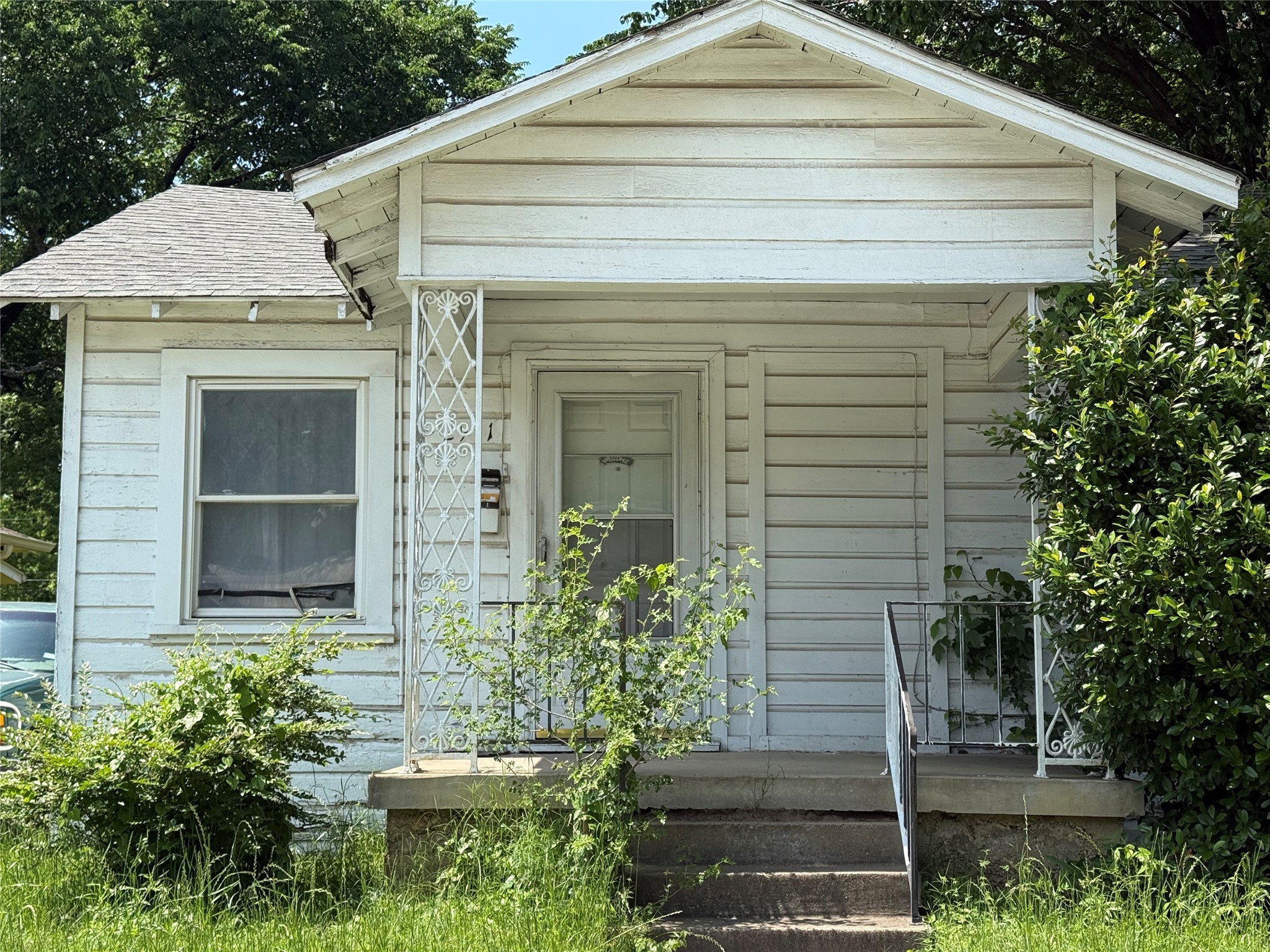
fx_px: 1761
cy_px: 476
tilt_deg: +6.8
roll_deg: +0.1
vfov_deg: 30.3
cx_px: 635
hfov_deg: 39.7
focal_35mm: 48
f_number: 1.78
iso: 64
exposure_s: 1/2577
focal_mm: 6.76
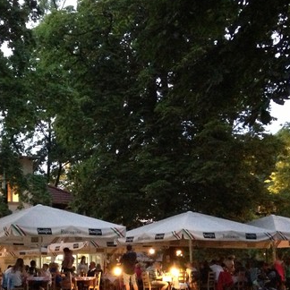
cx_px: 15
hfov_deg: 25.1
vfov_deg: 25.6
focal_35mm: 66
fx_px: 626
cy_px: 234
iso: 800
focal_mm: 4.13
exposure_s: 1/15
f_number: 2.4
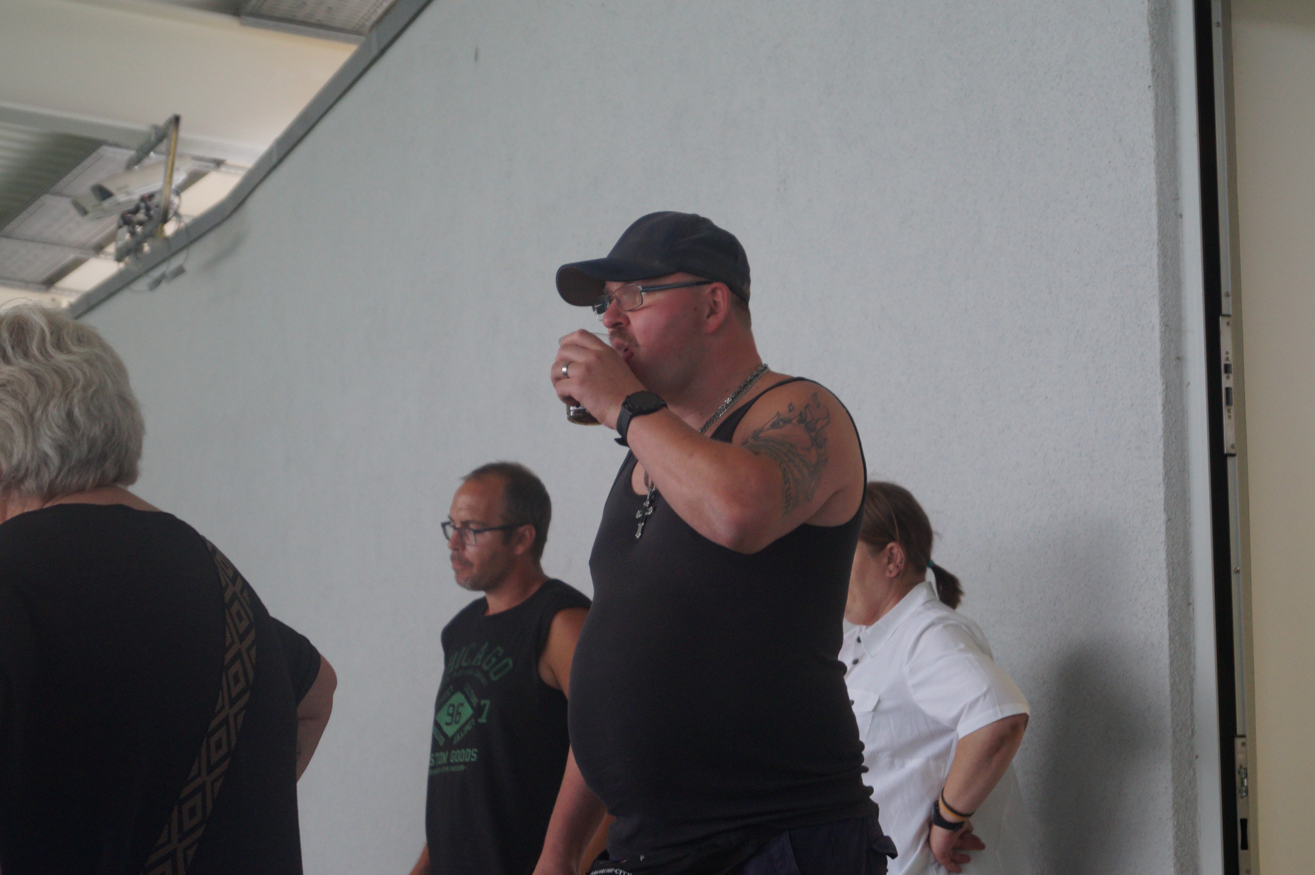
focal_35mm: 82
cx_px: 658
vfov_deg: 16.5
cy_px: 438
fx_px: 3012
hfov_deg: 24.6
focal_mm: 55
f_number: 5.6
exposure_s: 1/160
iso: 800
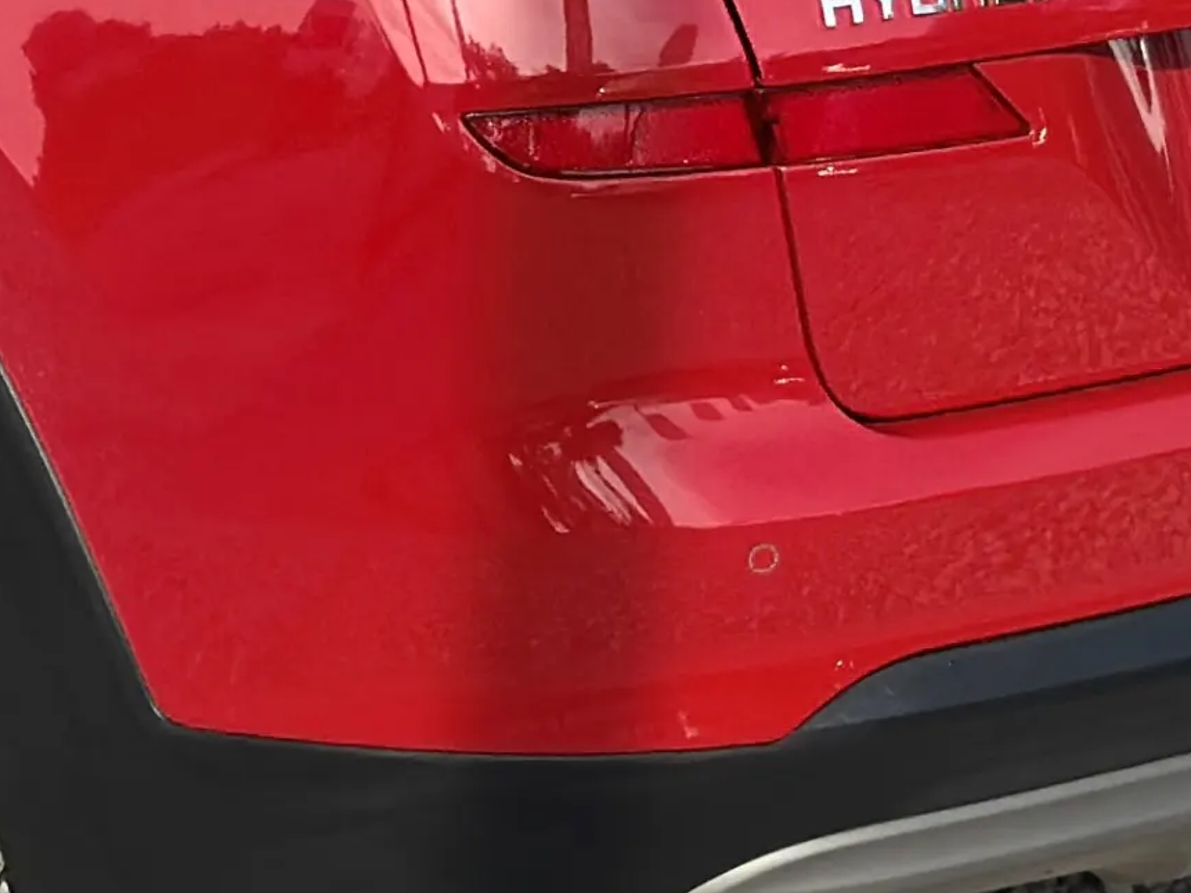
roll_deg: +0.0
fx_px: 7364
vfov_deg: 6.9
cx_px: -246
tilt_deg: -8.7
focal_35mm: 214
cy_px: -347
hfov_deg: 9.1
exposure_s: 1/2667
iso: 100
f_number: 1.78
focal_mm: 6.86
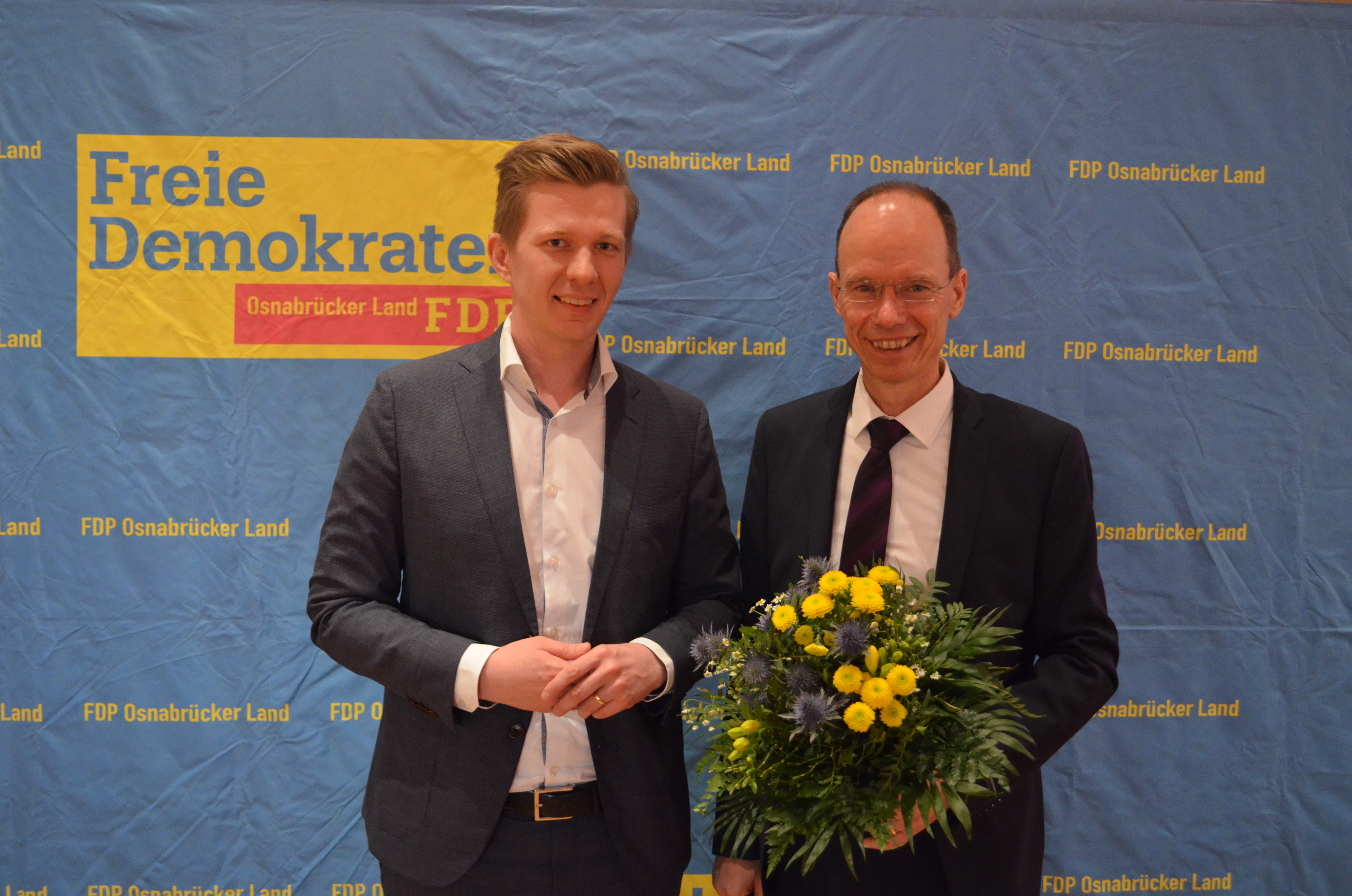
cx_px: 676
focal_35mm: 36
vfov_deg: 36.7
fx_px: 1349
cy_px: 448
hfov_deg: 53.2
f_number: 4
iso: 2800
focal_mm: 24
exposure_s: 1/30
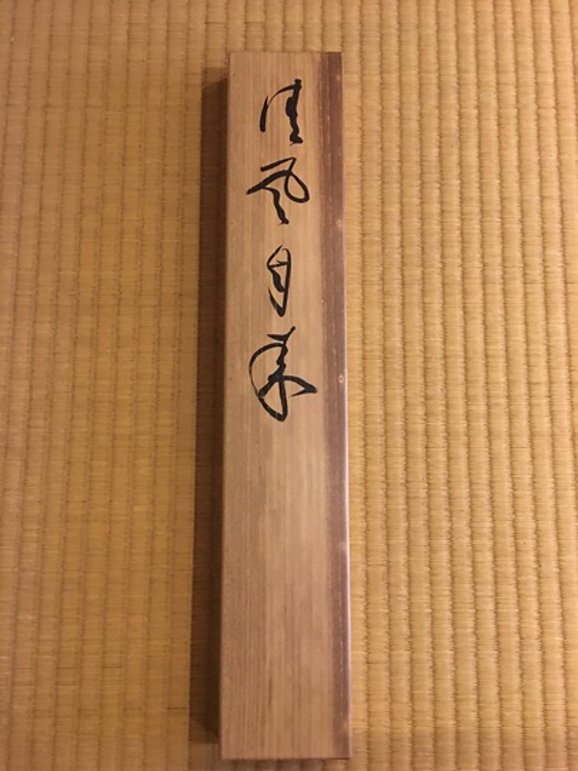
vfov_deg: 61.7
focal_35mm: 29
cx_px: 289
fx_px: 646
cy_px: 386
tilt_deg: -82.3
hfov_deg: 48.2
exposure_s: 1/4
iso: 64
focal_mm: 4.15
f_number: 2.2
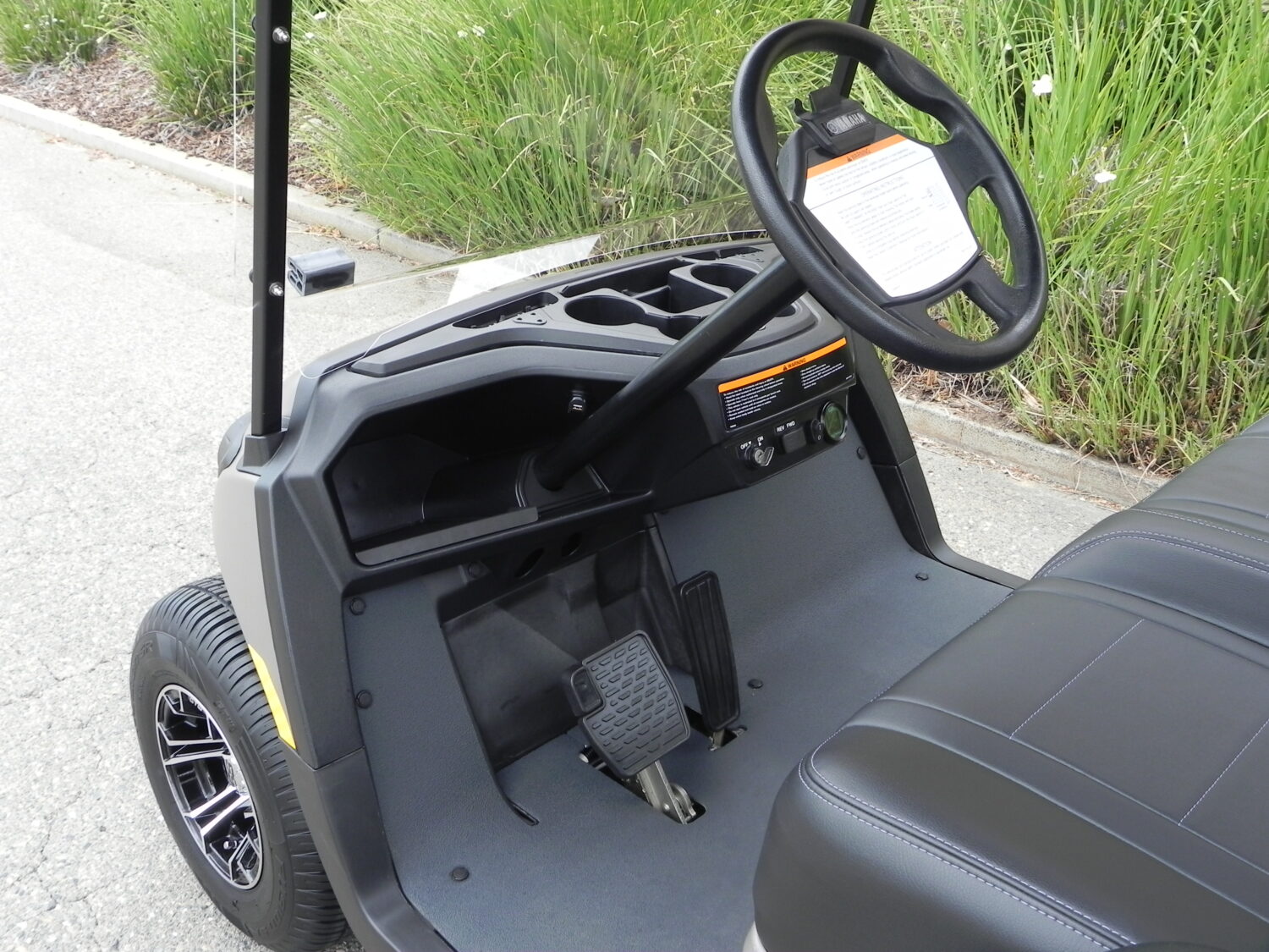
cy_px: 476
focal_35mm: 33
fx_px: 1210
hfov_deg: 55.4
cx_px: 634
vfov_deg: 42.9
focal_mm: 5.9
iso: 160
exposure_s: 1/154
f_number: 4.5
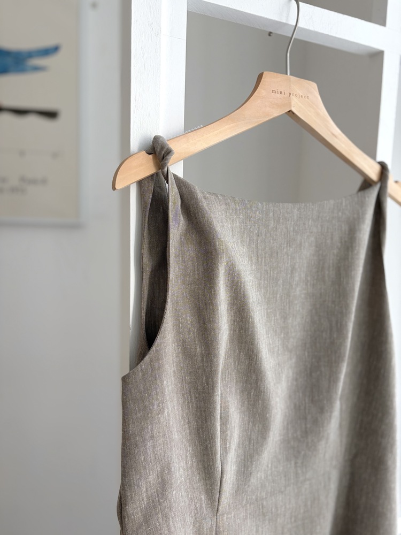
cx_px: 200
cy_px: 268
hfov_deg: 53.1
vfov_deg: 67.3
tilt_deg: -7.9
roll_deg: -1.9
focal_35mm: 26
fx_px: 402
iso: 125
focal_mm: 5.96
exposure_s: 1/122
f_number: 1.6
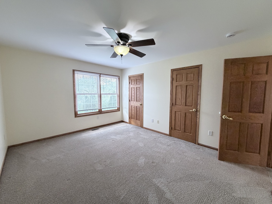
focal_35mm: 14
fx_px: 110
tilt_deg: -4.9
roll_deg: +0.0
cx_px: 136
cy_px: 102
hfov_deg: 102.1
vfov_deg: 85.7
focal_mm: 2.22
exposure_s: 1/120
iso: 320
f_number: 2.2
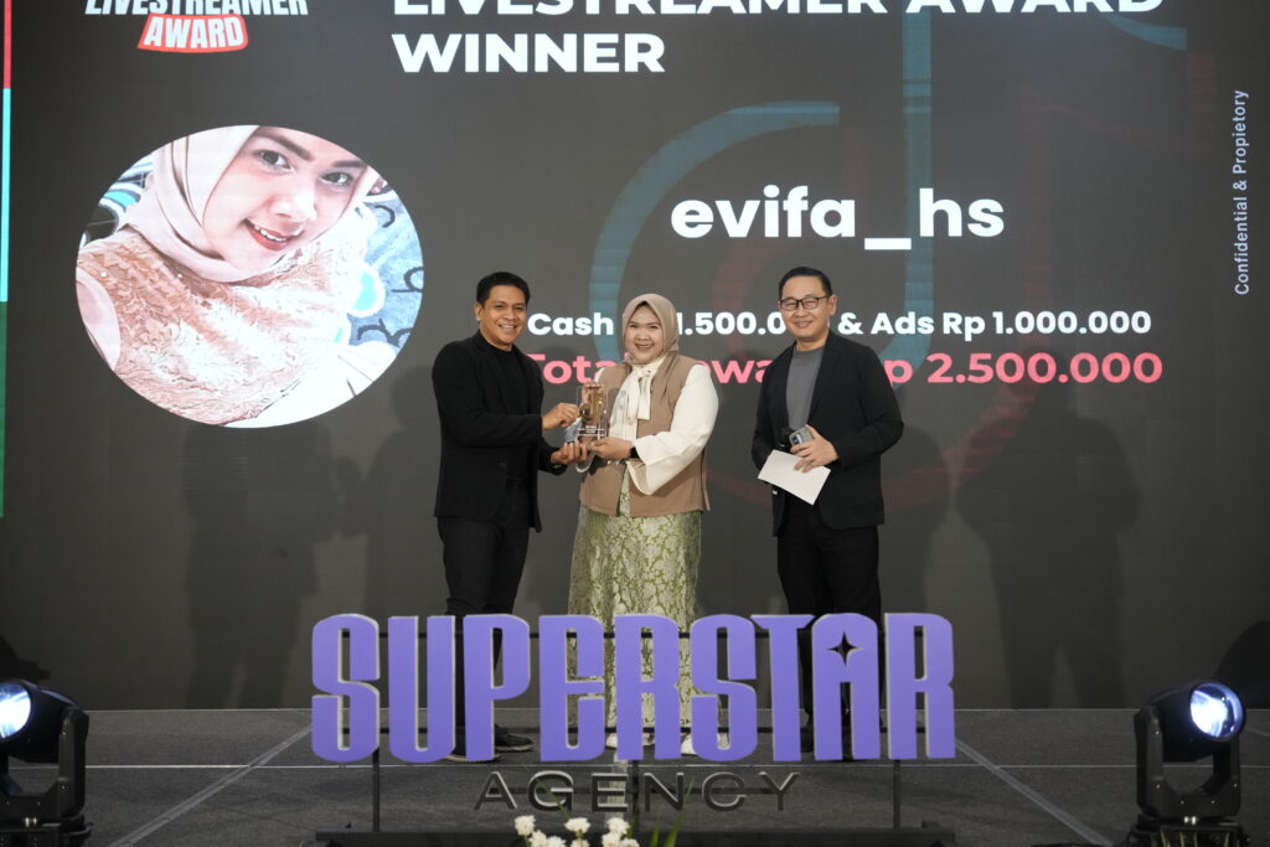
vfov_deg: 26.9
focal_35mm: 50
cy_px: 424
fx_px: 1771
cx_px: 635
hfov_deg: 39.4
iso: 3200
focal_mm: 50.2
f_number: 2.8
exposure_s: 1/500
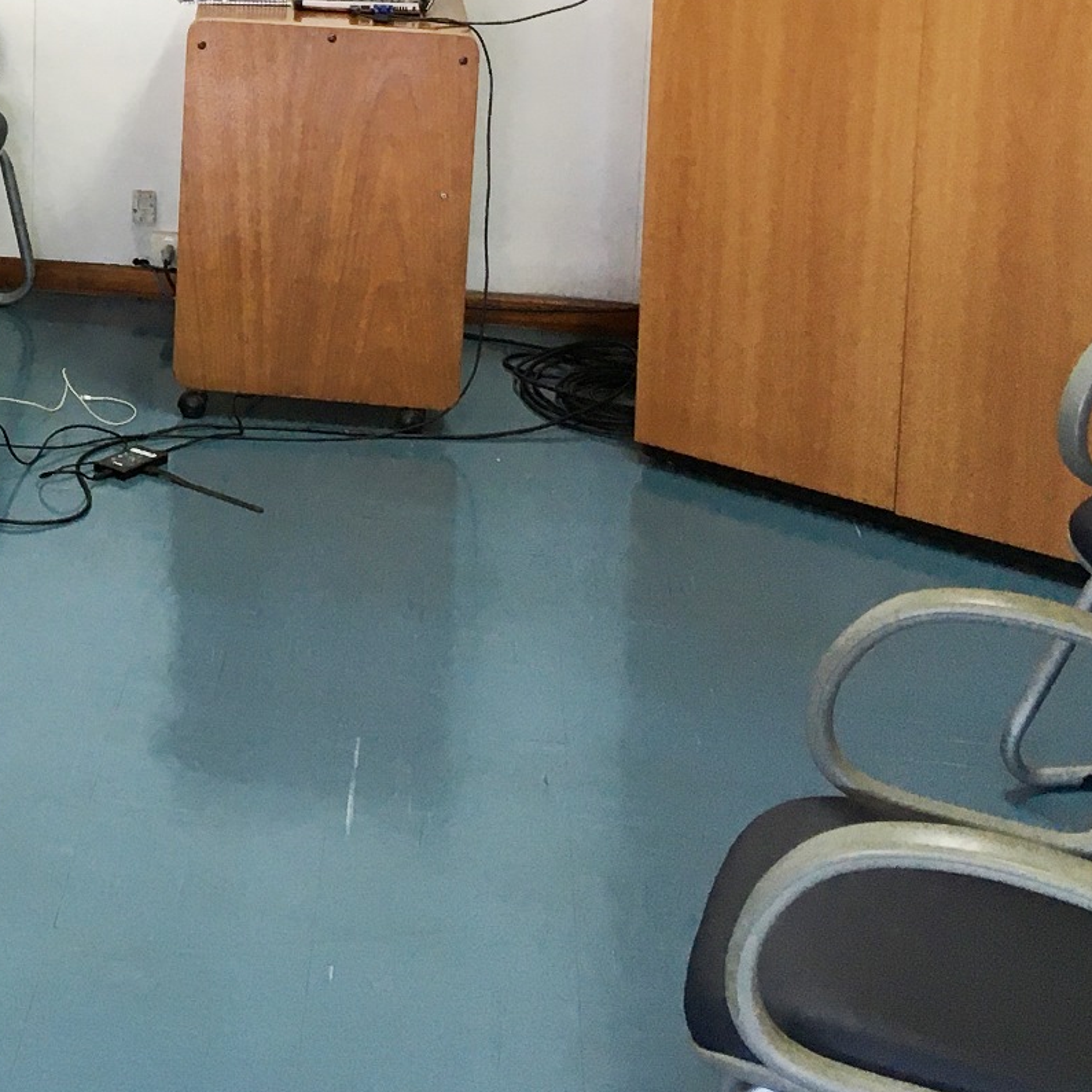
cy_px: -70
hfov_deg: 20.5
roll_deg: +1.3
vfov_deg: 21.2
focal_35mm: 78
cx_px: -269
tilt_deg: -10.6
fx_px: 2784
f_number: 2.2
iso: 64
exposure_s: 1/30
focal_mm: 4.15
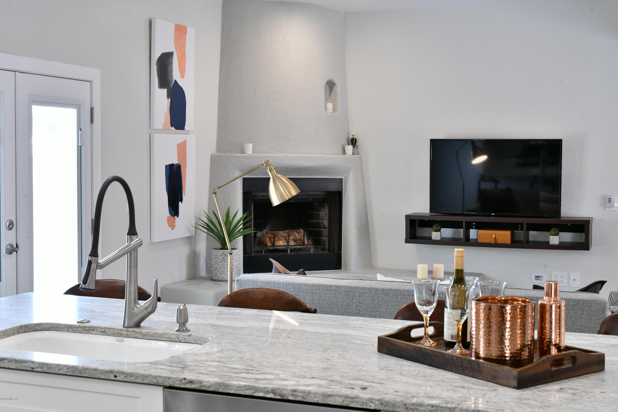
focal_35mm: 50
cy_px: 206
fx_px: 858
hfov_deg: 39.6
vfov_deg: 27.0
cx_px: 309
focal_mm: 50
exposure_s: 1/50
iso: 3600
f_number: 11
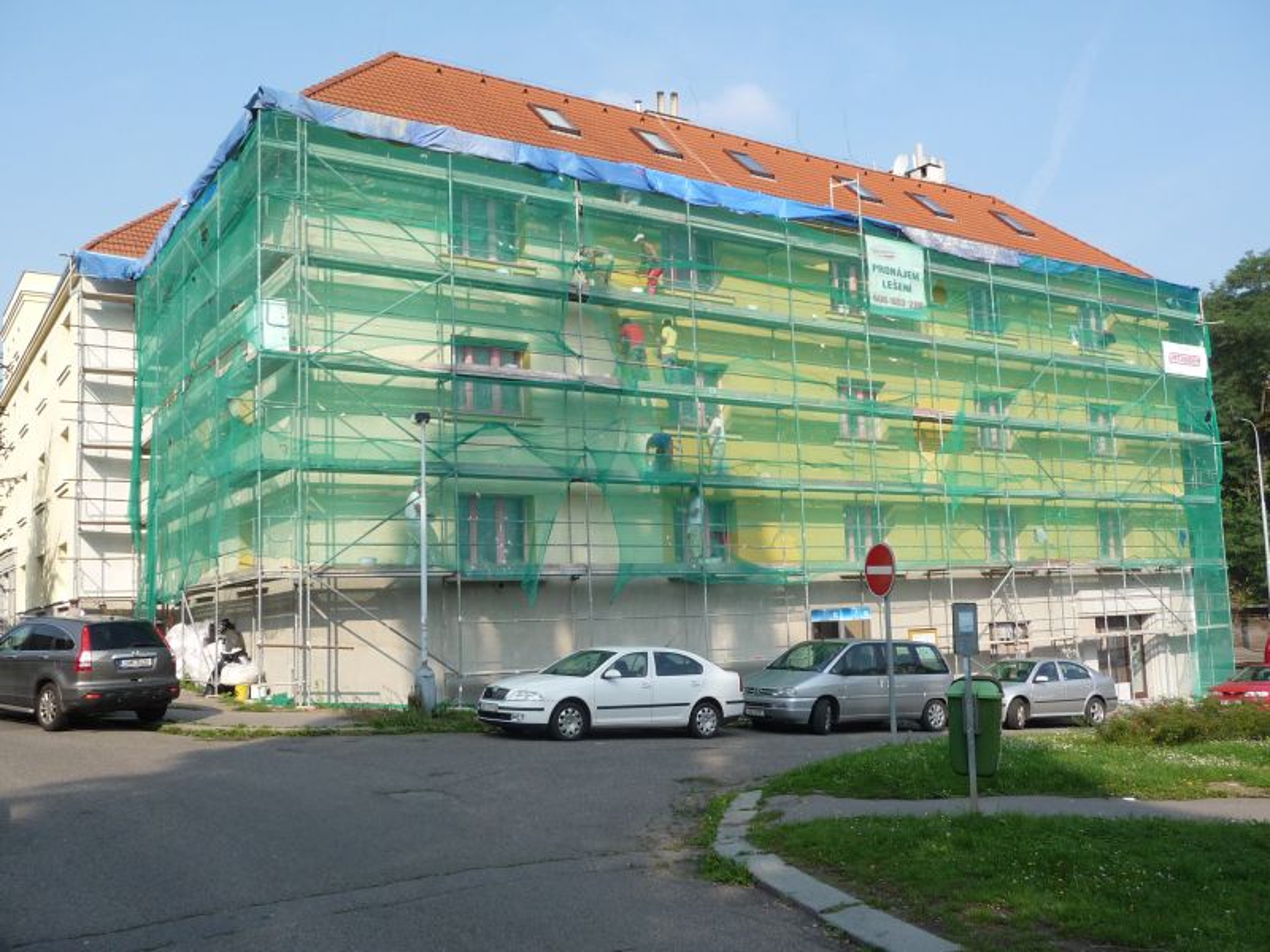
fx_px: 1174
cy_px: 476
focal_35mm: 32
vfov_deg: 44.2
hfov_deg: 56.8
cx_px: 635
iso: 100
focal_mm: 4.7
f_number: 3.3
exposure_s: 1/640
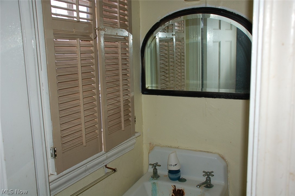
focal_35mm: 33
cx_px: 148
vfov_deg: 39.9
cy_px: 98
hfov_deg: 57.3
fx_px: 270
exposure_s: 1/60
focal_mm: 22
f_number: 3.8
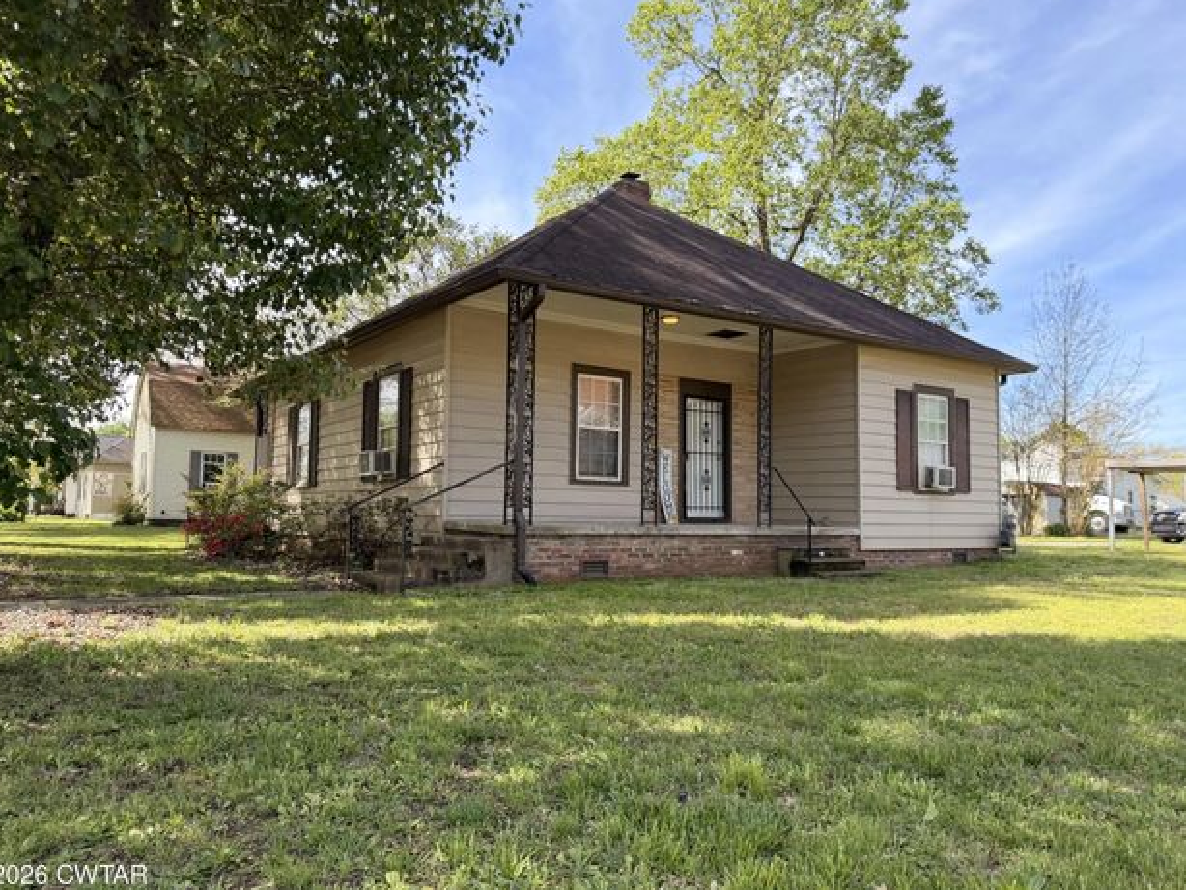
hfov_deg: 69.4
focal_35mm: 25
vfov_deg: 54.9
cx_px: 587
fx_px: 857
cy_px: 454
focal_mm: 6.76
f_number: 1.78
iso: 100
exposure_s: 1/1553
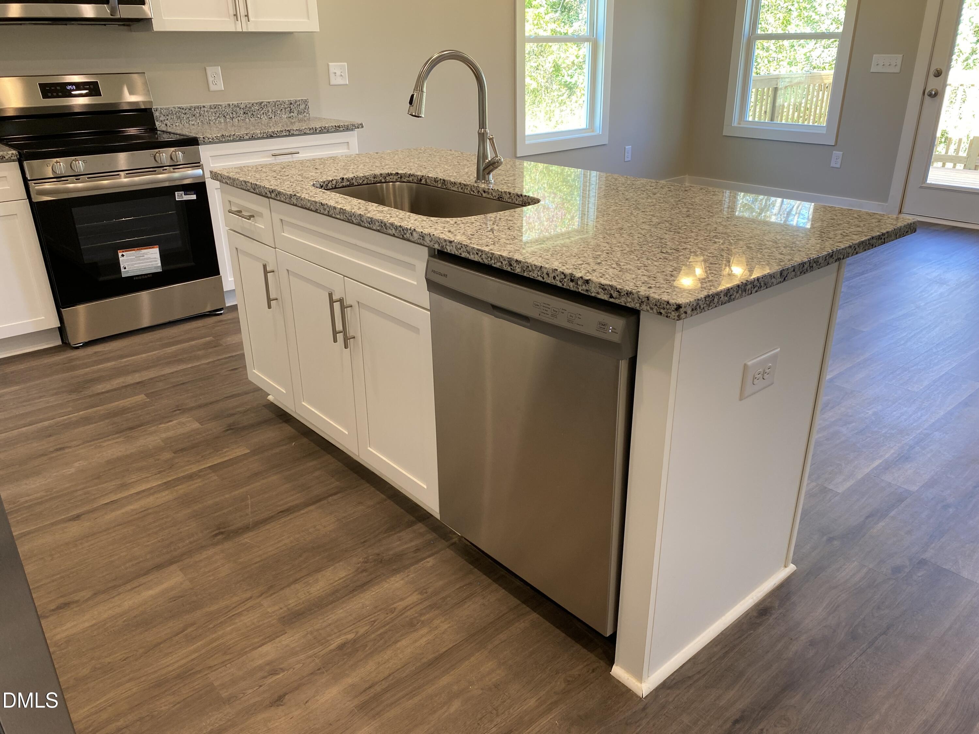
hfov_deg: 67.3
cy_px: 367
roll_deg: +0.9
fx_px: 735
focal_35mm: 26
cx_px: 490
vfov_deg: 53.1
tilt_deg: -24.2
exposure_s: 1/60
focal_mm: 4.25
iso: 64
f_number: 1.8
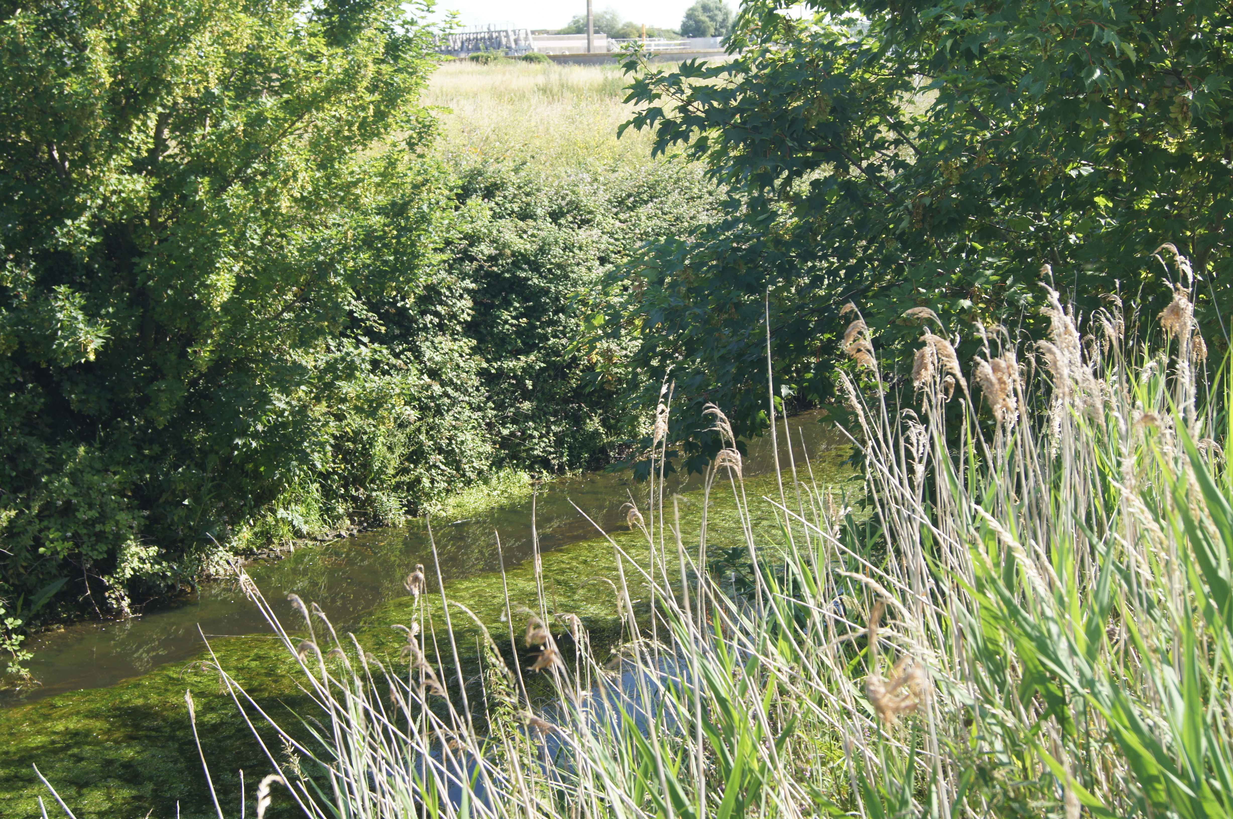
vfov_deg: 29.8
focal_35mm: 45
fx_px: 1540
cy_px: 410
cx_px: 616
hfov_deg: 43.6
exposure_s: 1/100
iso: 100
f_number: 6.3
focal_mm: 30
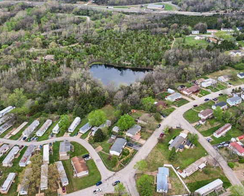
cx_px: 127
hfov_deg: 49.1
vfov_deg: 40.1
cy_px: 89
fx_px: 267
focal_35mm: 37
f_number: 2.8
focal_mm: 8.4
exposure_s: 1/1000
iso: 100
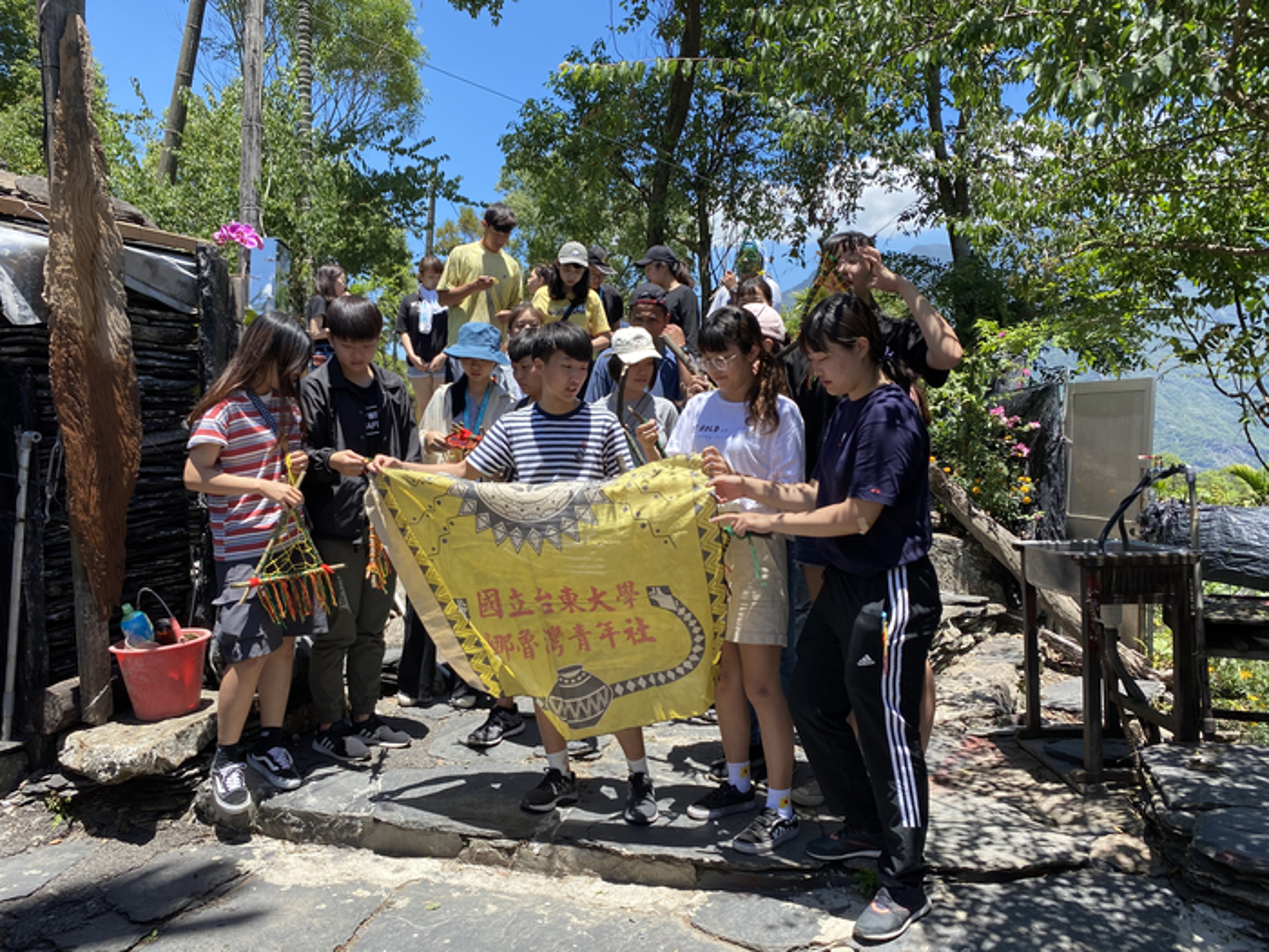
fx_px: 953
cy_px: 476
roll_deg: -0.2
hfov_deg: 67.3
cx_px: 634
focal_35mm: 26
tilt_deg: -2.7
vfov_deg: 53.1
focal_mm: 4.25
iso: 32
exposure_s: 1/906
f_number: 1.8
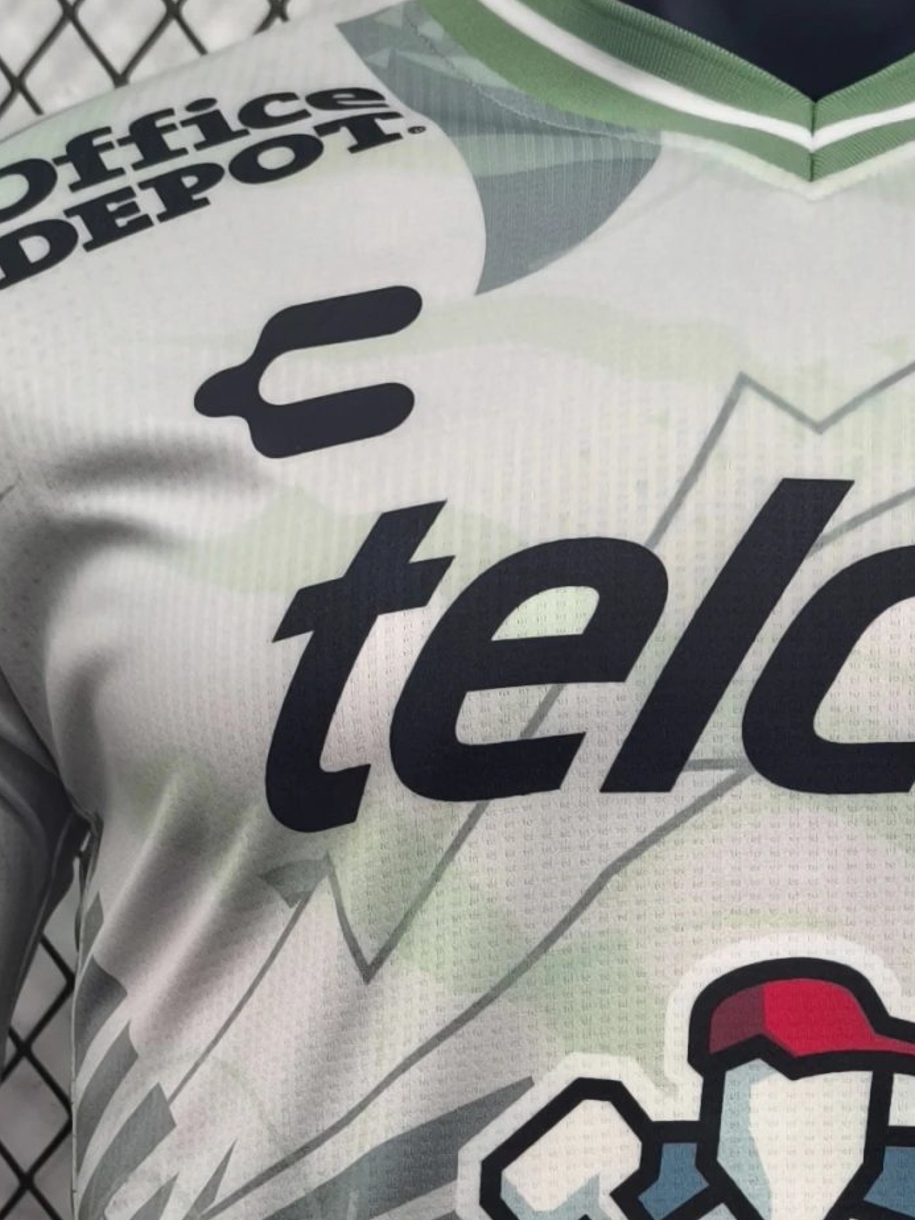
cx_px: 749
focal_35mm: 85
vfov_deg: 21.7
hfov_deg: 17.2
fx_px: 2996
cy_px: 1380
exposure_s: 1/50
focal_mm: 6.14
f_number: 1.65
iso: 500
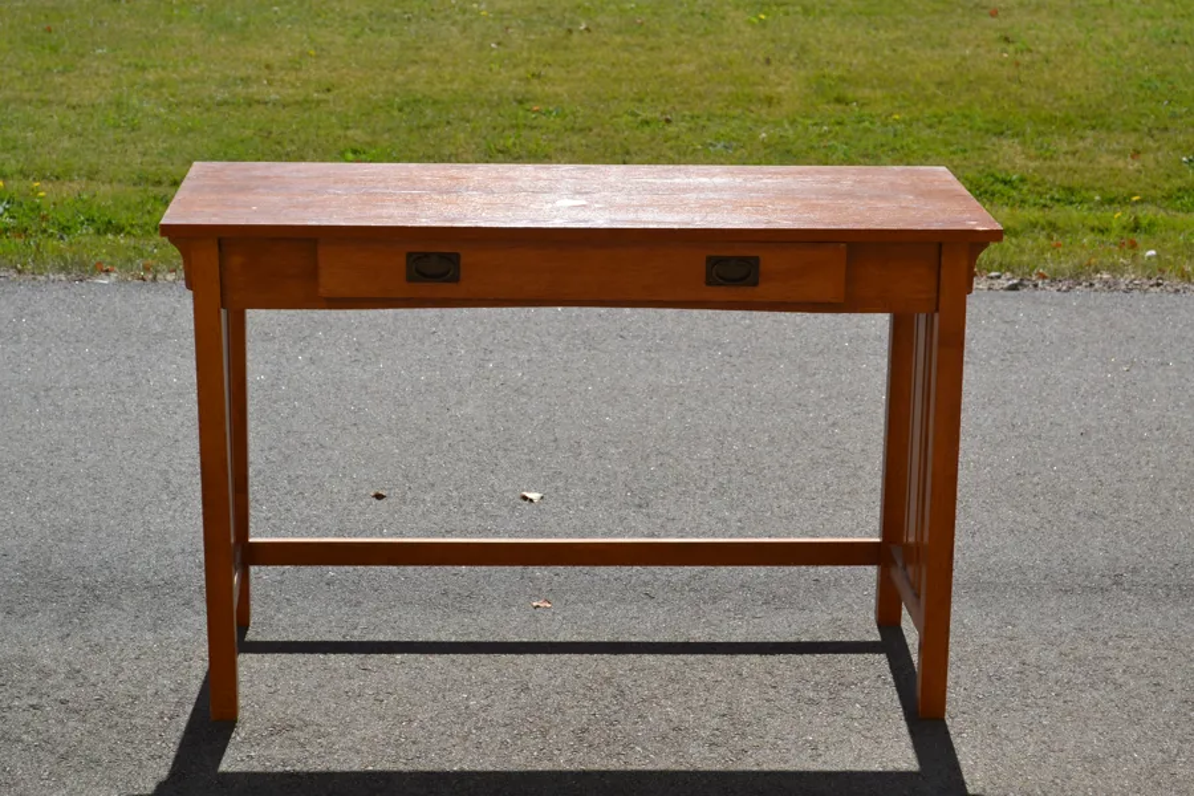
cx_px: 597
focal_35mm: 82
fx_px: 2736
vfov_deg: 16.6
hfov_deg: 24.6
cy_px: 398
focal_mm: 55
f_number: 9
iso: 100
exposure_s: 1/320
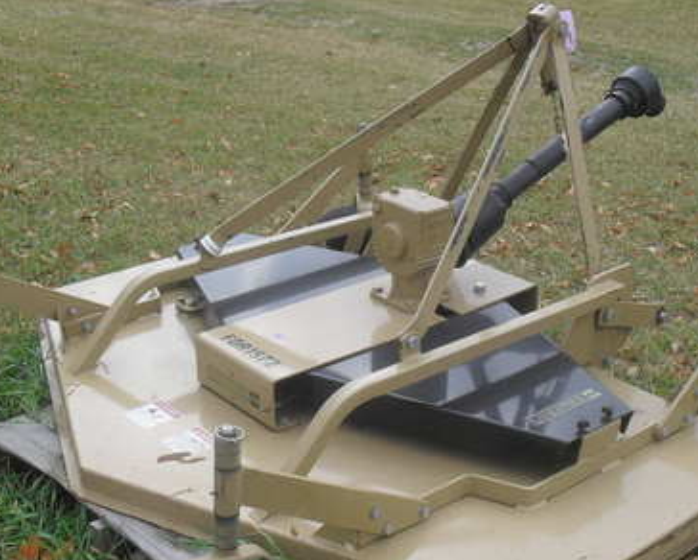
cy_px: 341
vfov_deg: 29.6
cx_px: 418
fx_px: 1055
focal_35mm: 51
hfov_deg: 36.5
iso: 100
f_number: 3.2
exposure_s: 1/350
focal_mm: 6.3
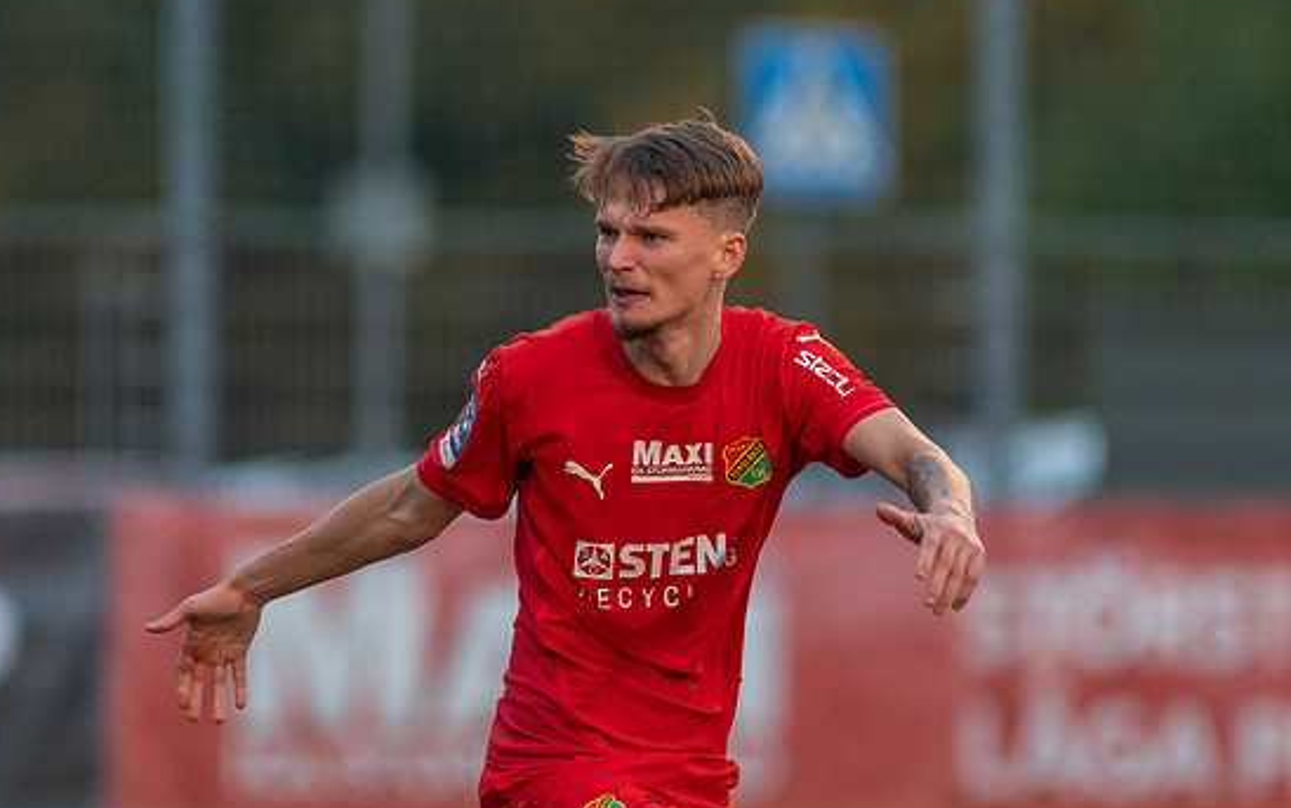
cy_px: 428
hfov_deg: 3.2
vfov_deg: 2.0
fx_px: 22773
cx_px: 655
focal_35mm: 647
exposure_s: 1/1000
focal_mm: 300
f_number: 3.2
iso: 5600
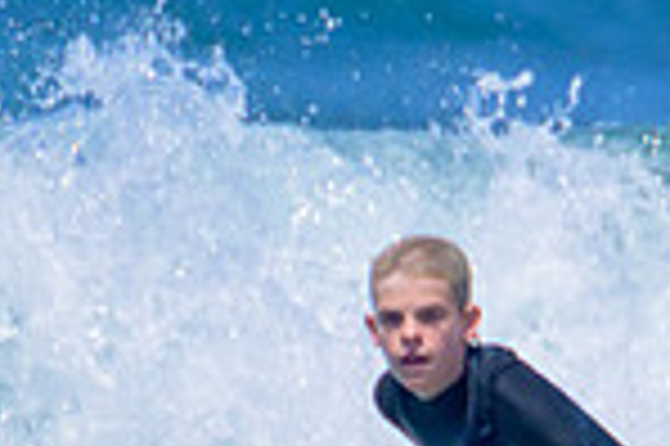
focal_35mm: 4240
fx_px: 78824
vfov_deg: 0.3
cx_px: 436
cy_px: 505
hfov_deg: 0.5
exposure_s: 1/2000
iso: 640
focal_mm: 800
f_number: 11
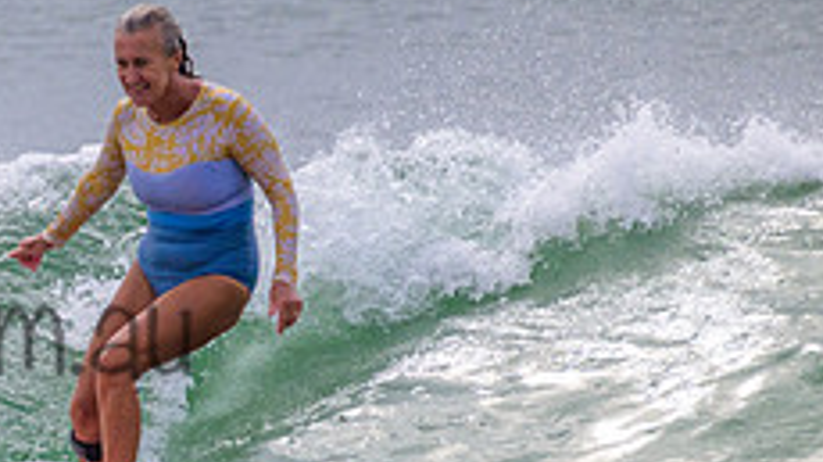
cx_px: -186
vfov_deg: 0.6
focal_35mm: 2115
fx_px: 46123
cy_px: 292
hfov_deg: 1.0
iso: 1100
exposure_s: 1/2000
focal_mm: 800
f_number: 11
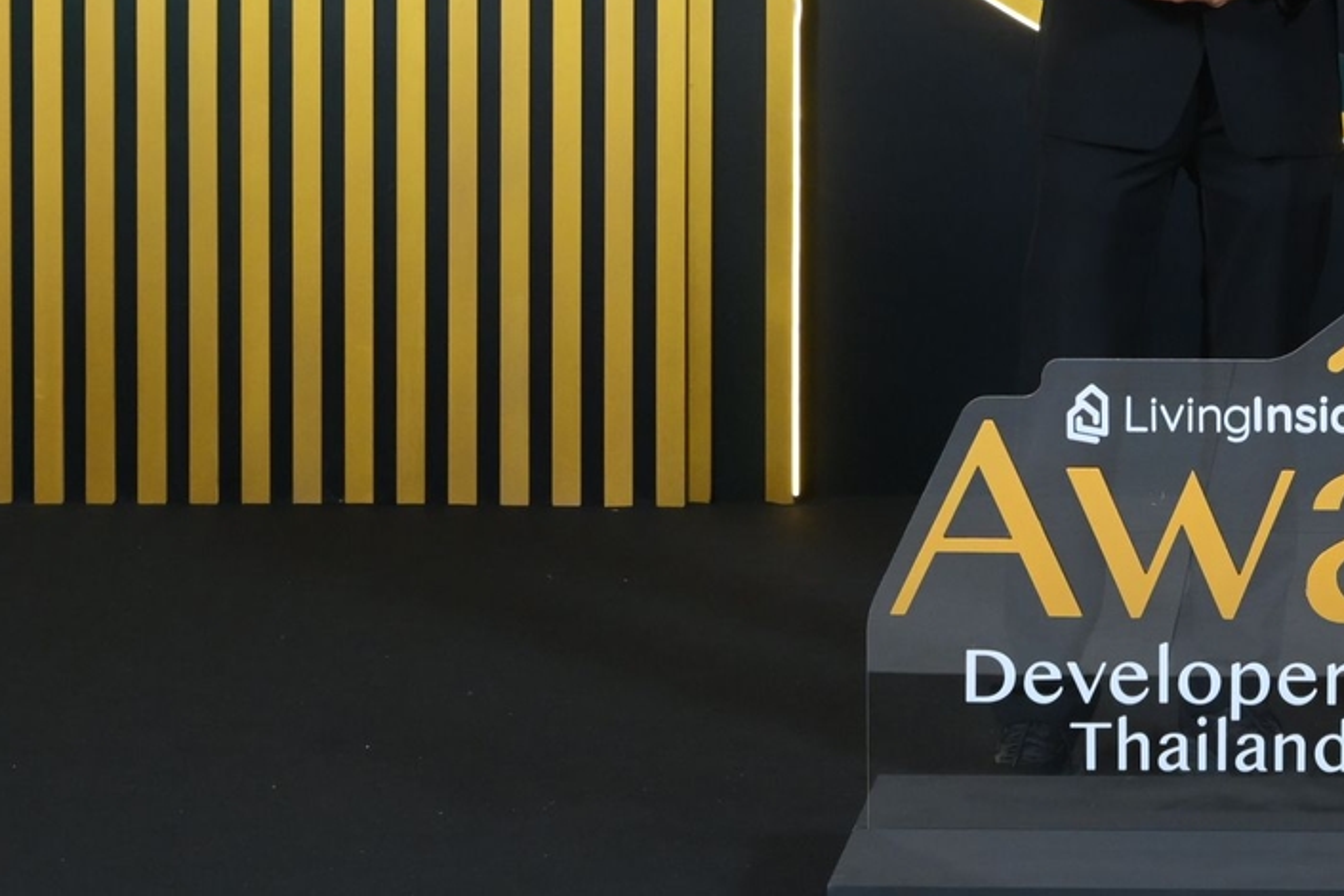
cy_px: -333
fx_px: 3920
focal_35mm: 105
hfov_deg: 18.9
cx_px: 1352
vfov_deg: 12.6
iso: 2000
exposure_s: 1/125
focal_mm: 37
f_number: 5.6
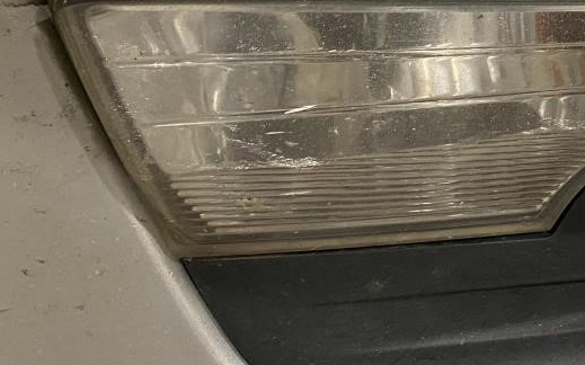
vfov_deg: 18.6
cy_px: 3
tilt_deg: -18.6
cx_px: 596
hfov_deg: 28.2
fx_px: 1084
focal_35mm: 68
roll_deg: -5.1
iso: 400
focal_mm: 4.25
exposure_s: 1/60
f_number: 1.8
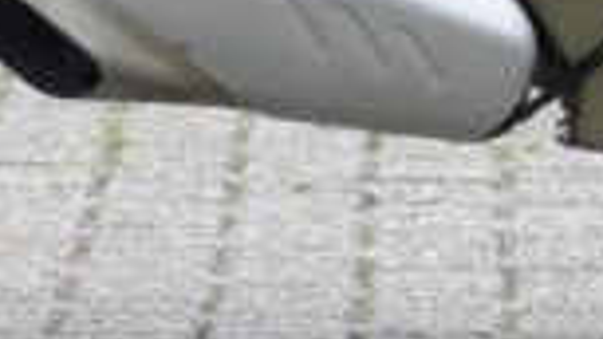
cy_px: -542
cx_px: 359
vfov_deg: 1.0
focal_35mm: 1232
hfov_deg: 1.8
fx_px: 19695
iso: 900
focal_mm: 180
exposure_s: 1/200
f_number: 8
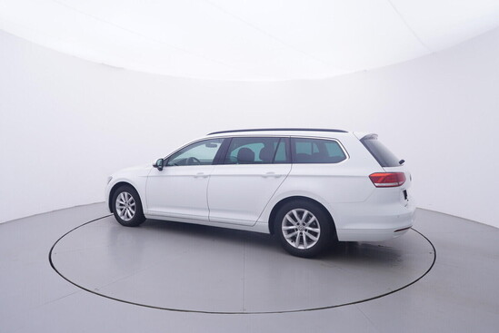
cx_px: 250
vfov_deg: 56.2
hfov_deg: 77.3
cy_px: 166
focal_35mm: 22
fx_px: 312
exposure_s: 1/80
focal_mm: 15
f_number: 5
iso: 200
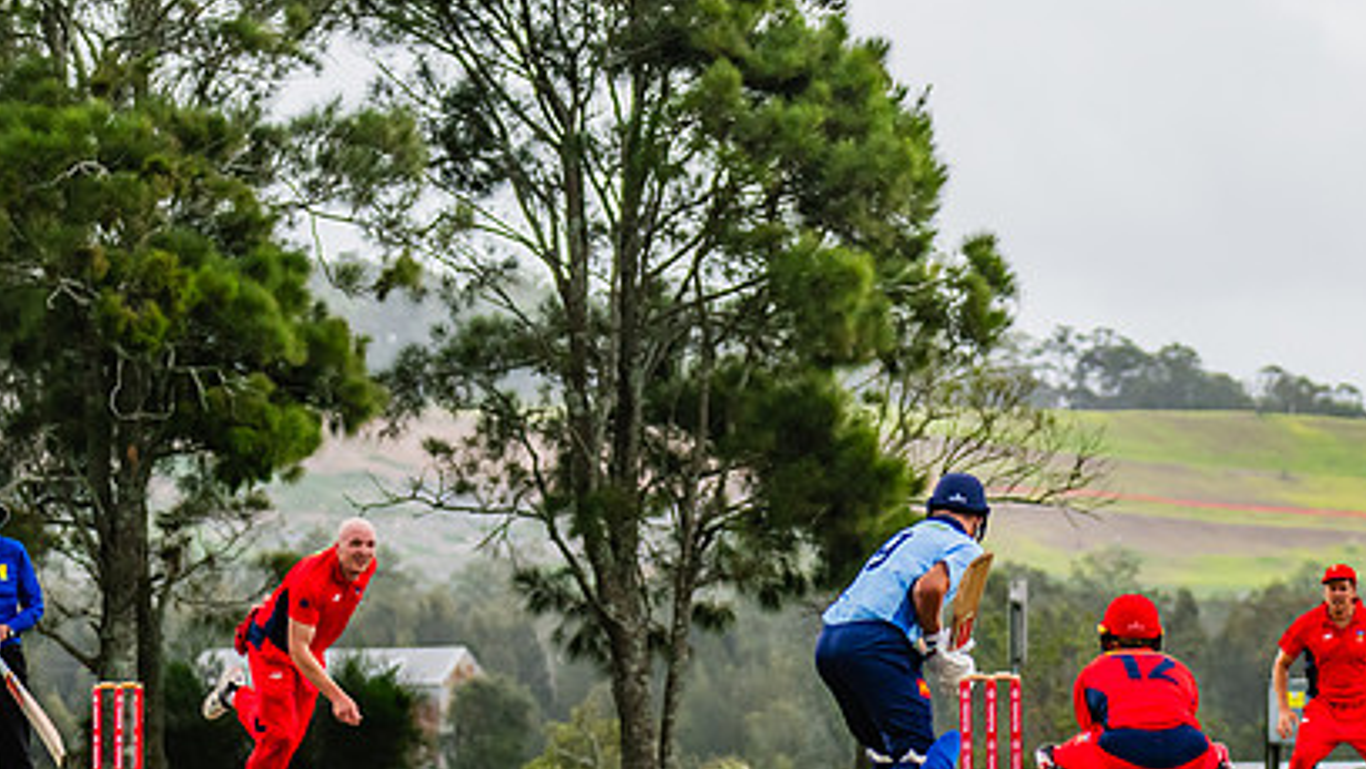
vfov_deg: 2.4
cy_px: 619
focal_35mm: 517
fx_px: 18727
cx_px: 351
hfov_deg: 4.2
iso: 800
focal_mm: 250
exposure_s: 1/1250
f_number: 8
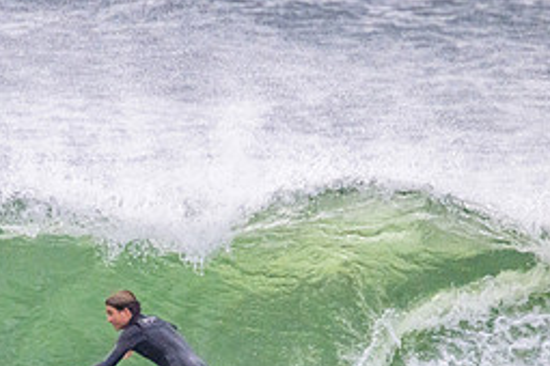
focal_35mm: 1822
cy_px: 414
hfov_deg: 1.1
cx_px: 106
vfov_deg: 0.8
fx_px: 27834
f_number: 11
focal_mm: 800
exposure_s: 1/2000
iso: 4000
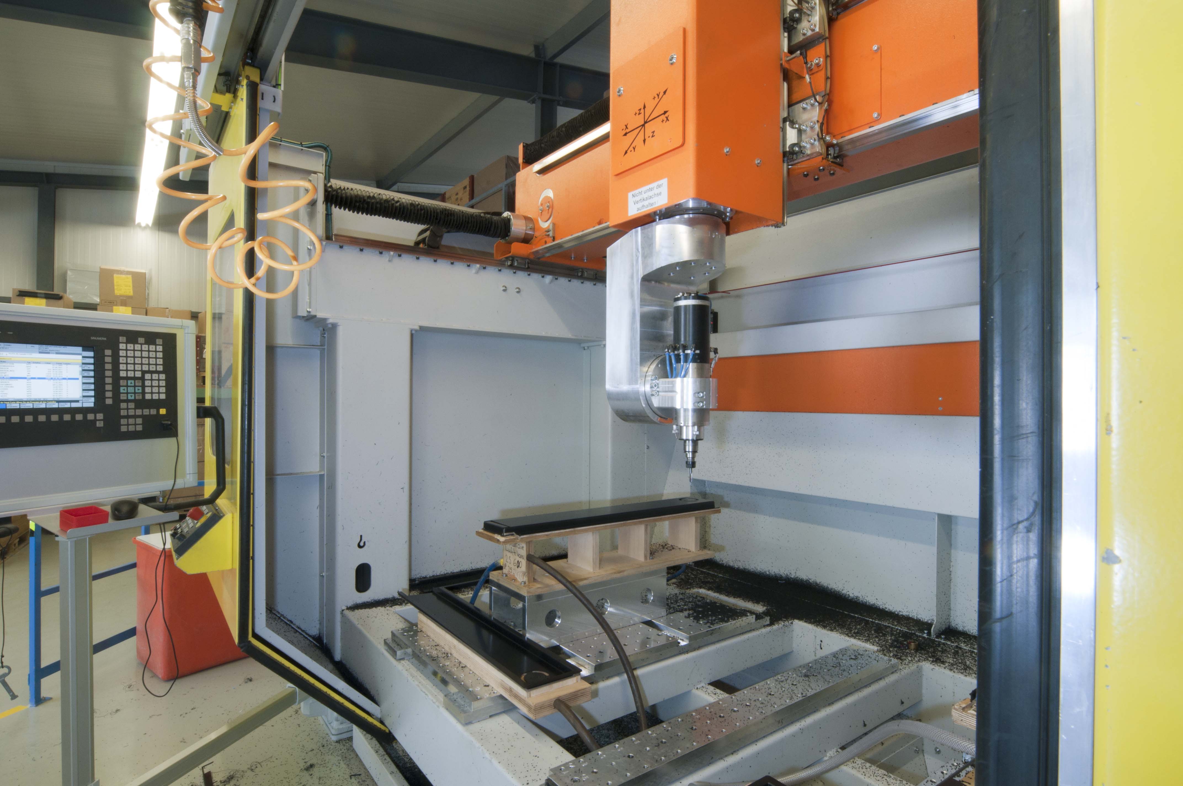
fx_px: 591
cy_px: 393
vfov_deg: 67.2
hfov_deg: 90.1
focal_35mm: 18
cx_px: 592
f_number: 20
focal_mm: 12
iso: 320
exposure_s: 1/1.67
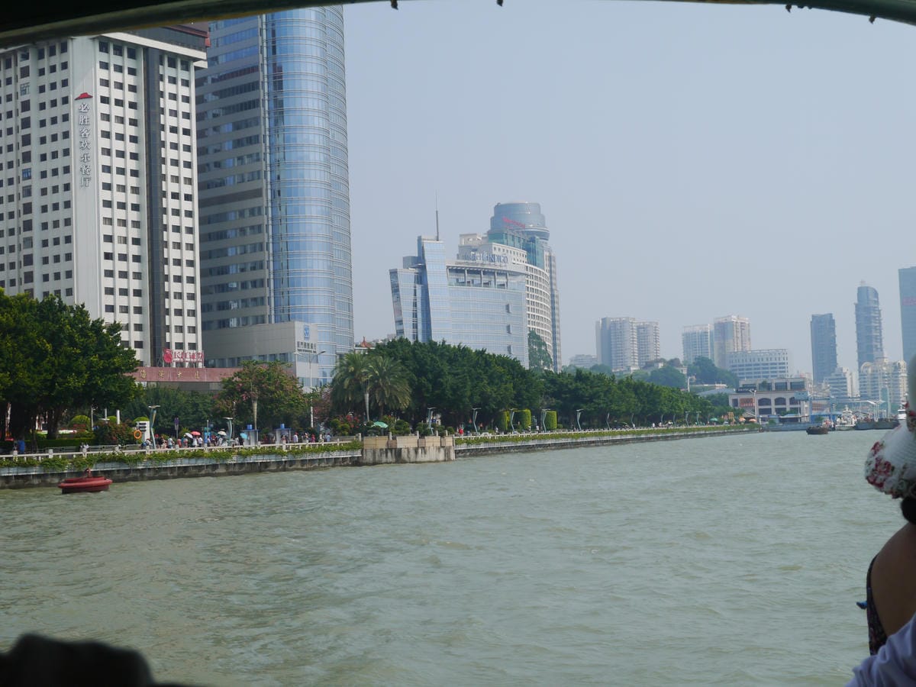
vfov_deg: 25.2
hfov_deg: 33.2
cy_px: 344
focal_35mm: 58
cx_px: 458
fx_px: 1535
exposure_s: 1/400
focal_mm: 29
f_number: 10
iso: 160
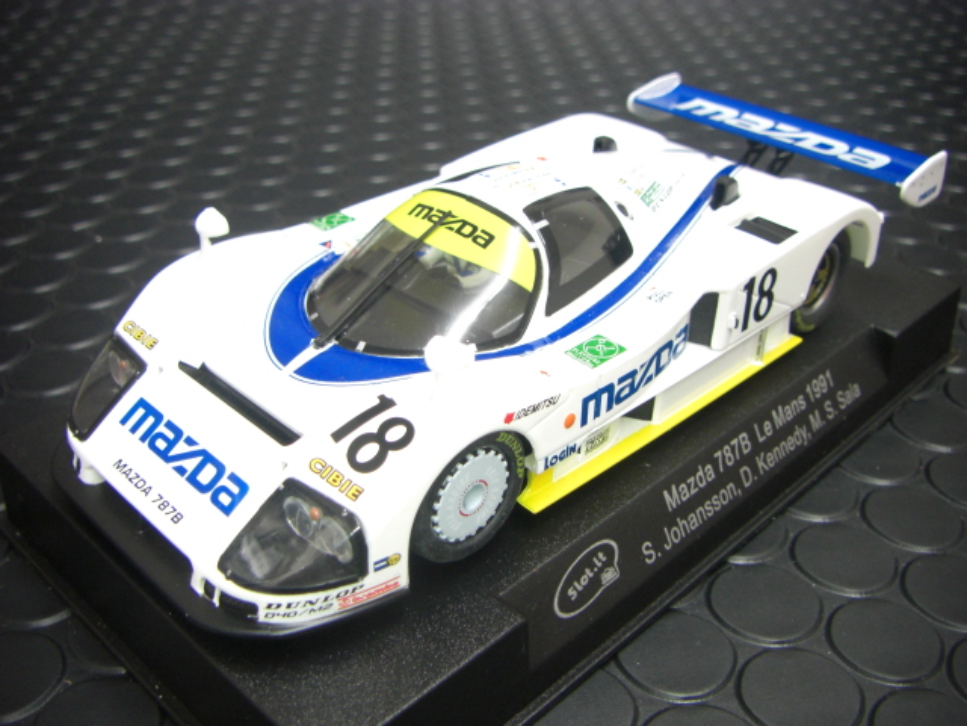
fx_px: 1062
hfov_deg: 49.0
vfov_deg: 37.7
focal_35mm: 38
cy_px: 363
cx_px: 484
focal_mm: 6.3
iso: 200
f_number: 3.4
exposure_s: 1/15
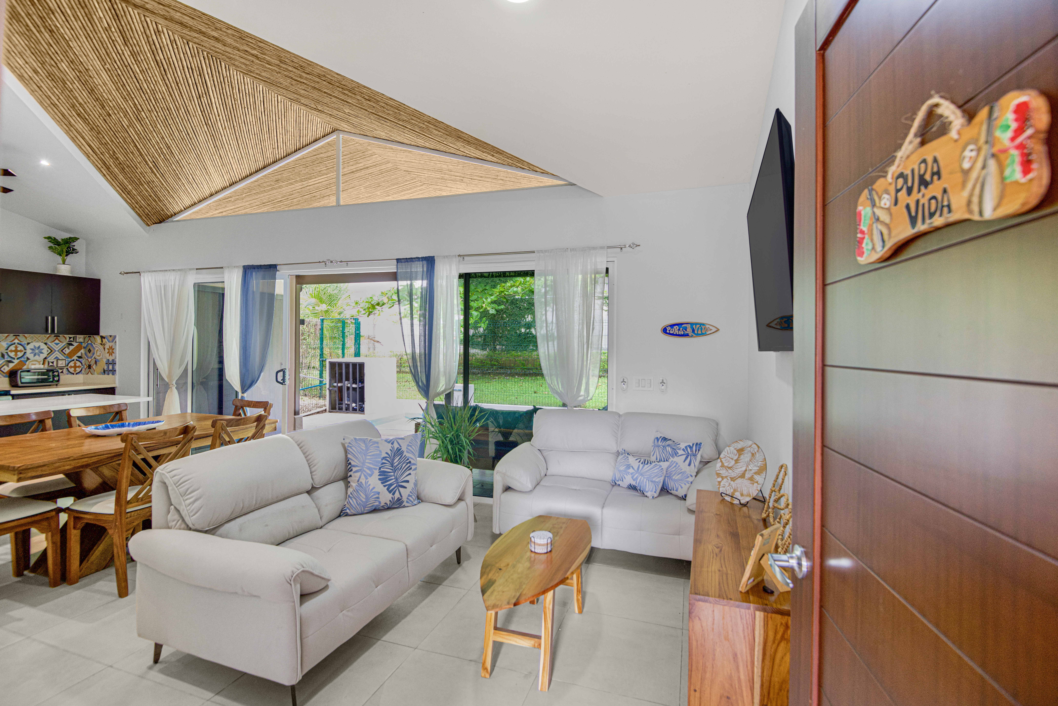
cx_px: 529
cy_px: 353
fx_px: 470
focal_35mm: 16
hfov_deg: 96.7
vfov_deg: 73.7
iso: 500
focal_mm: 16
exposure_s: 1/25
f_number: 5.6
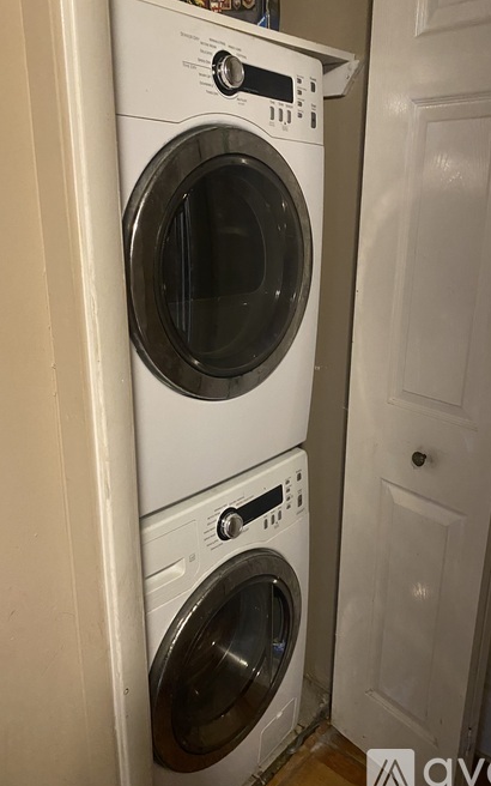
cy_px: 397
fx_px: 599
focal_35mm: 28
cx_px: 261
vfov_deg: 66.5
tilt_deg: -16.2
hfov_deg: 44.5
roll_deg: -1.7
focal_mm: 4.25
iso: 640
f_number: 1.8
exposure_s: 1/30
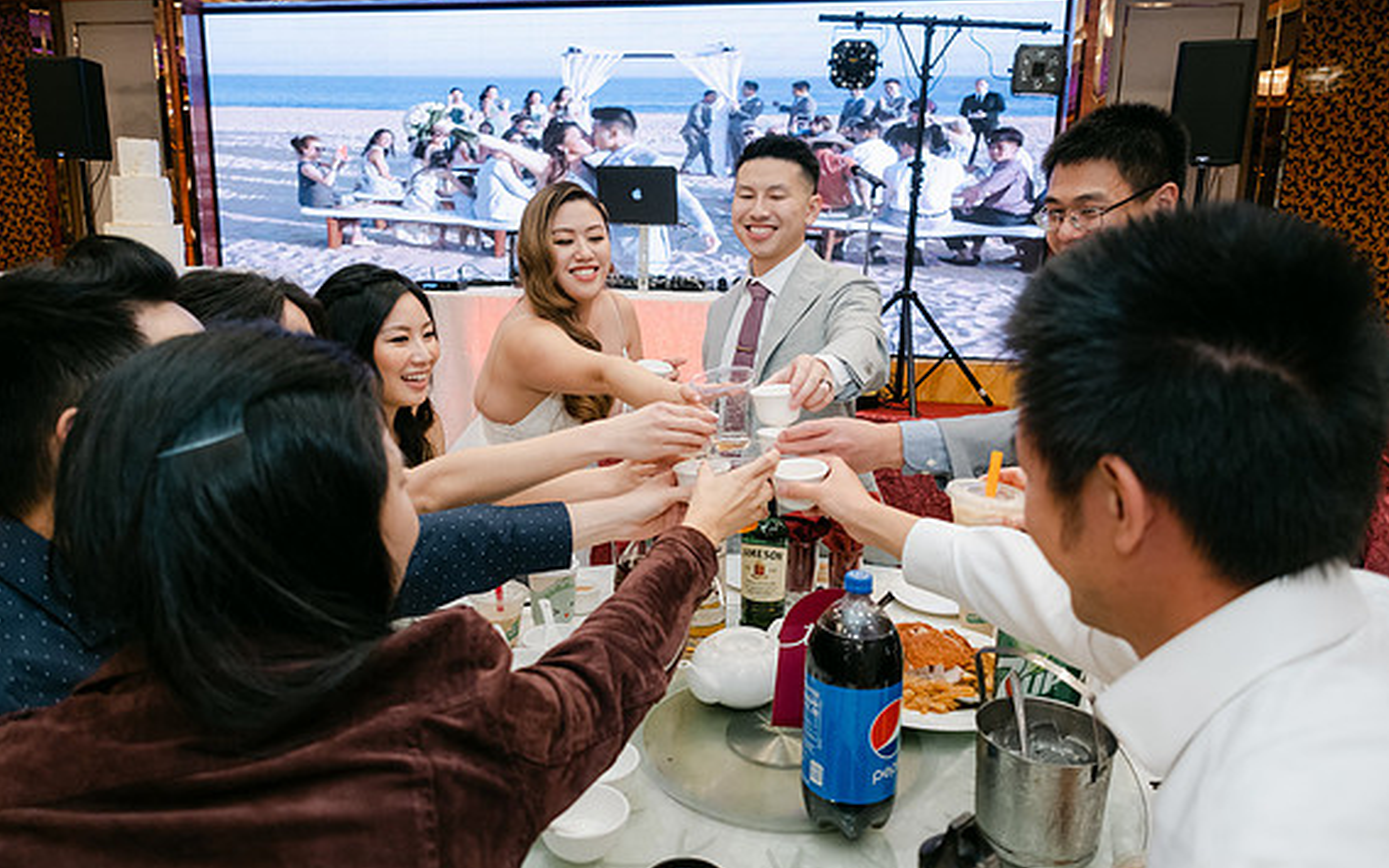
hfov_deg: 72.5
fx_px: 946
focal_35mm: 25
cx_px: 687
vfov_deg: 49.3
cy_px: 422
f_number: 2.8
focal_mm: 16
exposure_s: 1/125
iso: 800
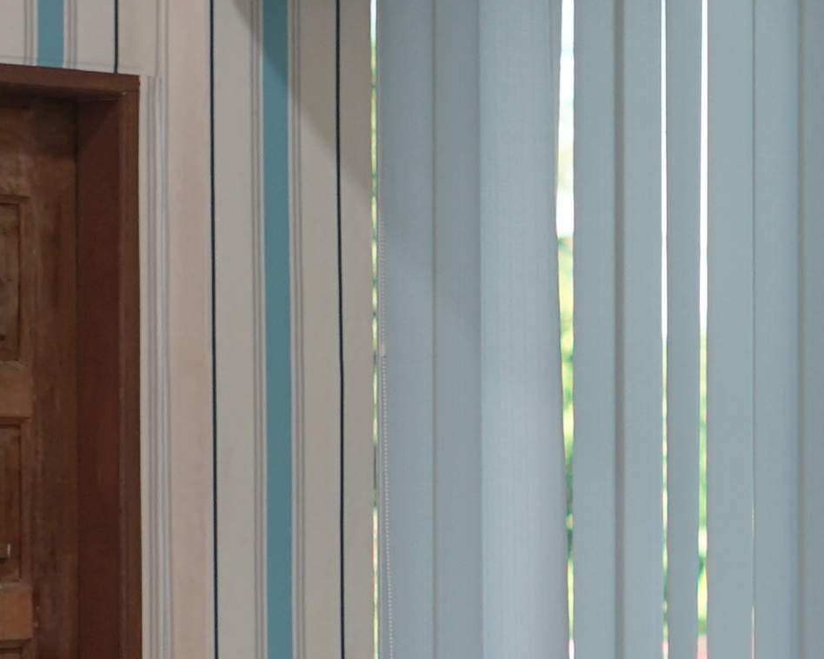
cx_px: 1585
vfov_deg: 5.2
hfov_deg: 6.3
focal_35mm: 297
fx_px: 7242
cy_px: 701
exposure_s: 1/160
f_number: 2
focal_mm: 50
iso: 160
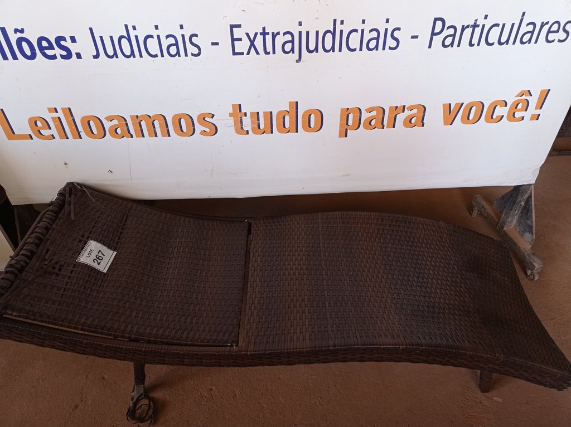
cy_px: 214
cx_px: 286
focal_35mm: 28
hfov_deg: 63.5
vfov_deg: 49.7
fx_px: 461
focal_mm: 4.7
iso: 218
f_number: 1.79
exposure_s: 1/60
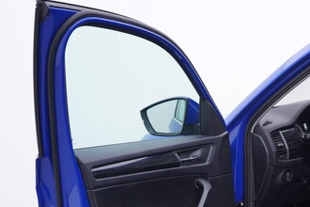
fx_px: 517
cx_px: 252
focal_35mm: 60
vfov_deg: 22.3
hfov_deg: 32.4
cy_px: 167
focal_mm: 24
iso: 125
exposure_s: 1/50
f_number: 3.2
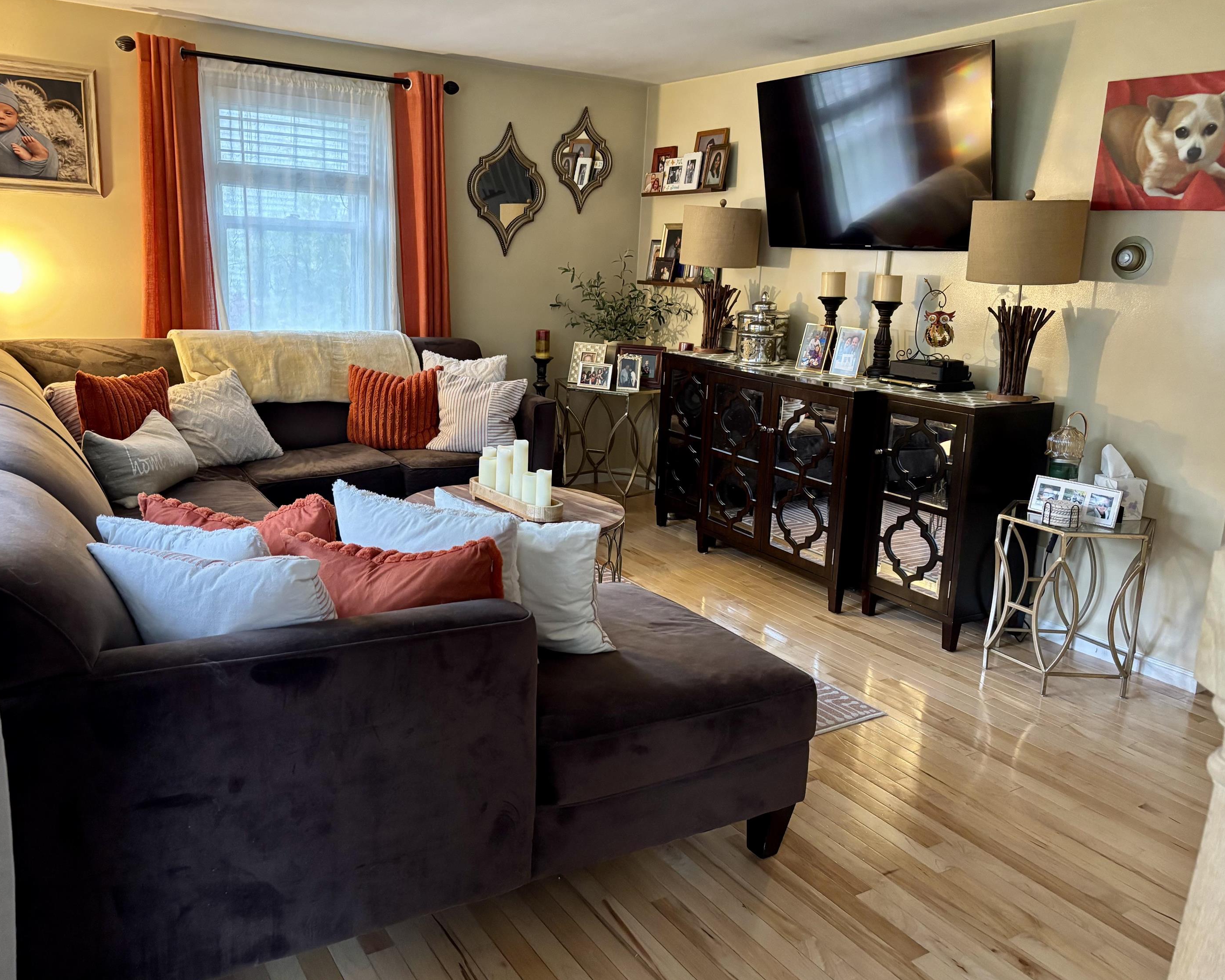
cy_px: 484
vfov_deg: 51.5
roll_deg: -3.0
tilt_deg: -13.0
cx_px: 594
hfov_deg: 62.2
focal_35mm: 28
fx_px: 1015
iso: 400
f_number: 1.6
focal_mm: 5.96
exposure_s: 1/60
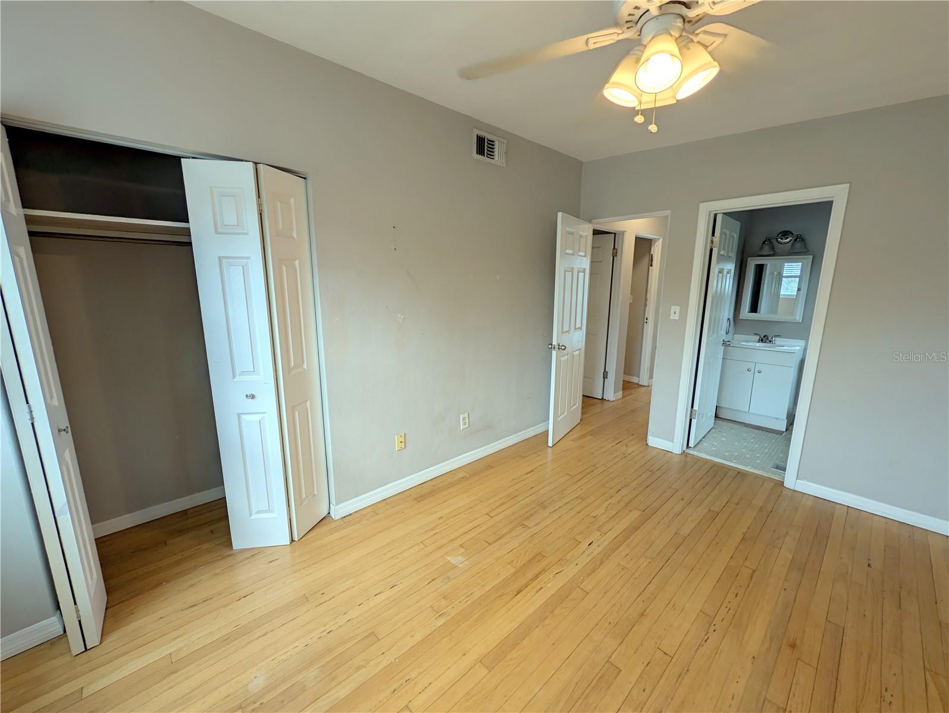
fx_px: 329
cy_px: 356
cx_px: 474
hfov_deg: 110.5
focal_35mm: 12
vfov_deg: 94.5
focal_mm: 2.02
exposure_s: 1/492
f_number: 1.7
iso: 27
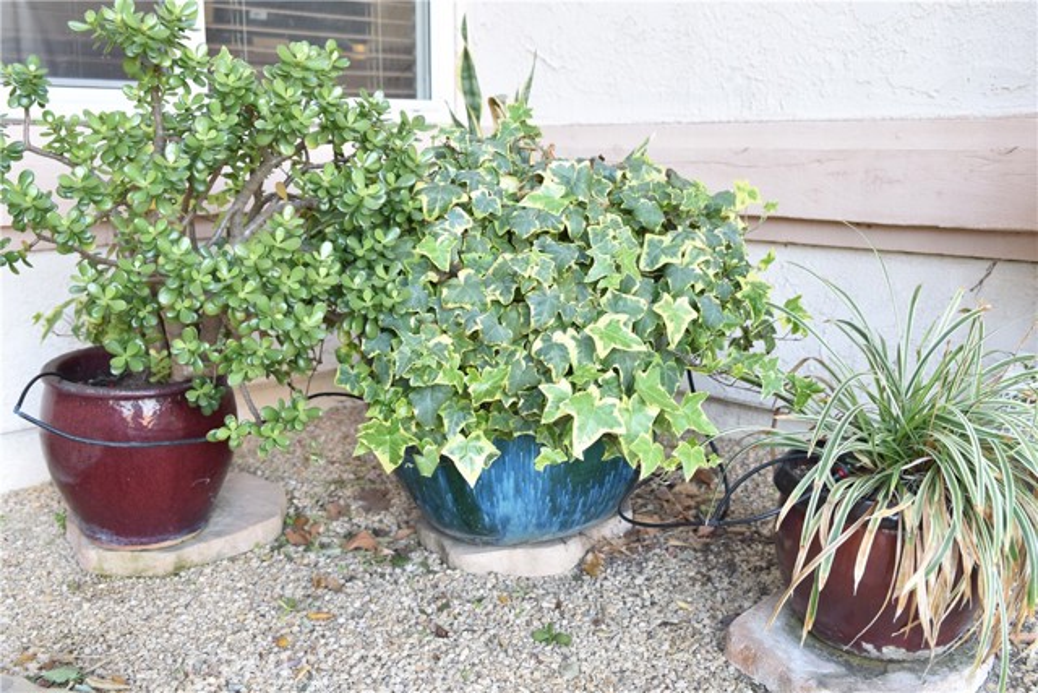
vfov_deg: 35.1
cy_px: 346
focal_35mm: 38
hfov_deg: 50.7
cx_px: 519
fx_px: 1096
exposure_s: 1/100
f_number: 5
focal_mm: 38
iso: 800
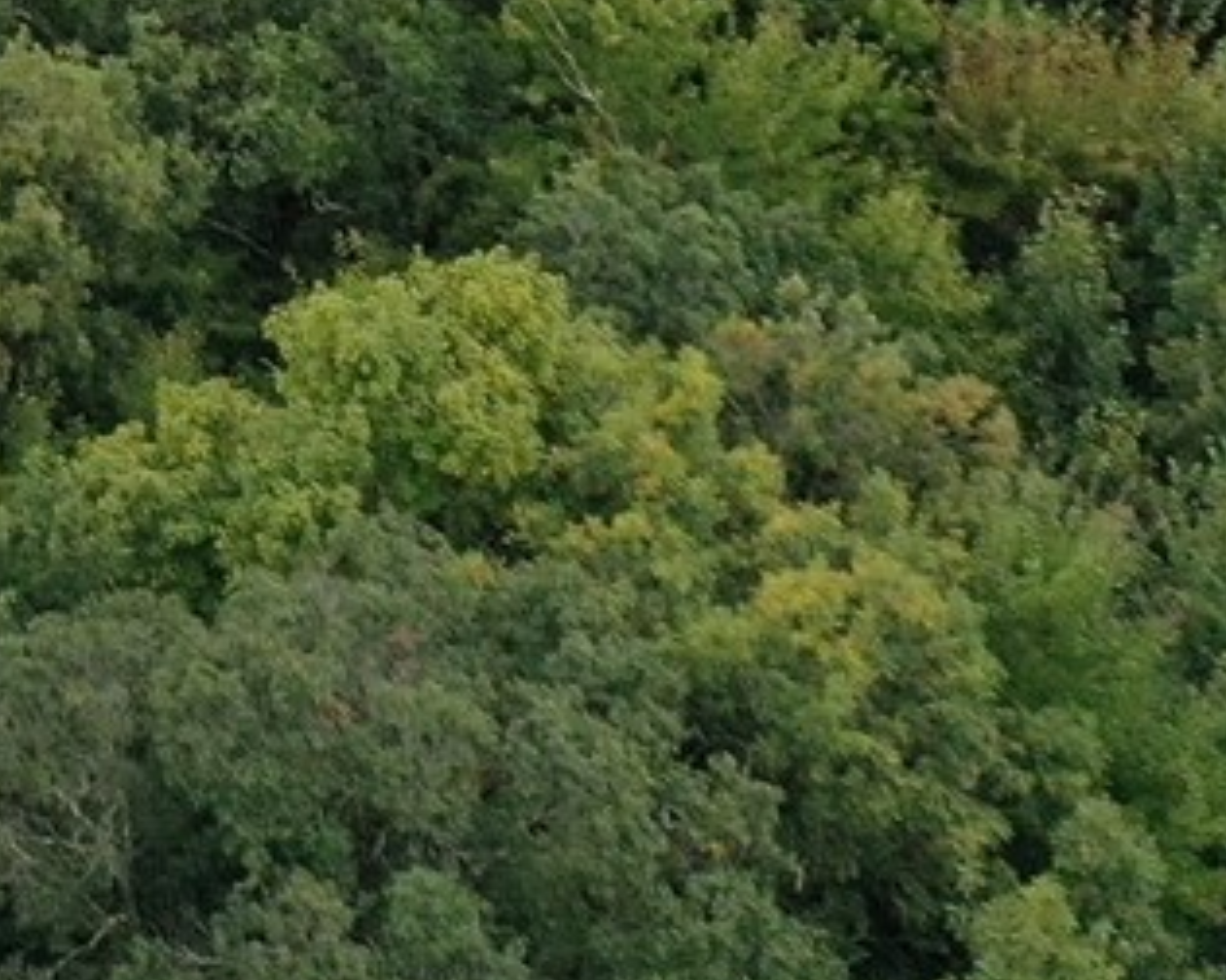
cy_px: -1443
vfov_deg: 7.9
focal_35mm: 181
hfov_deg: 10.1
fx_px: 6568
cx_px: -954
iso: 400
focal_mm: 10.26
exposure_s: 1/800
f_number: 4.5
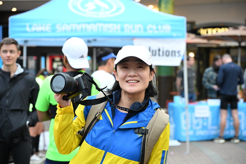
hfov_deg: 30.5
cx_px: 123
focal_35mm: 66
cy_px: 82
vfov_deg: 20.6
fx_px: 451
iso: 3200
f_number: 4
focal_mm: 66
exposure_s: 1/200
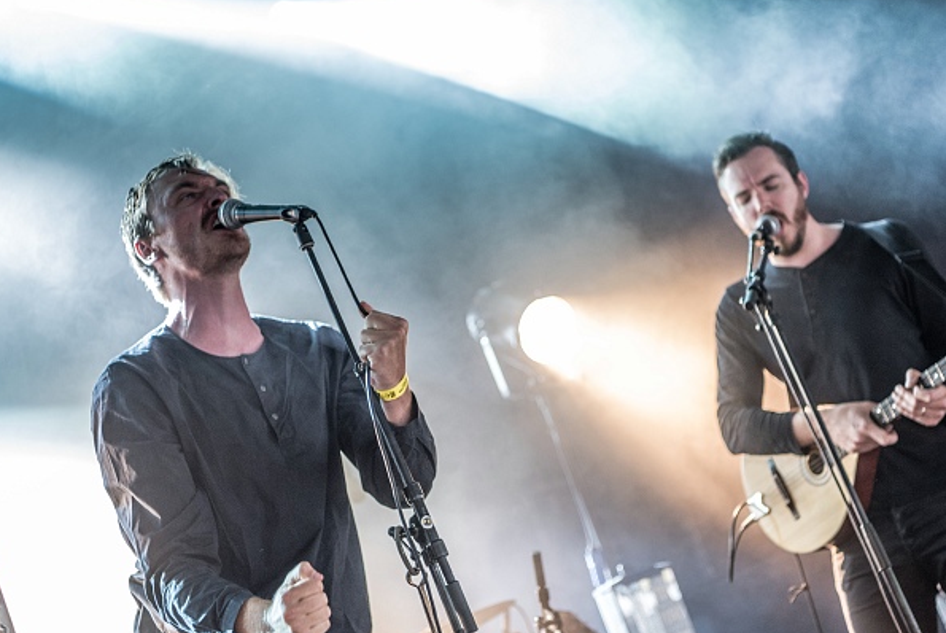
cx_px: 536
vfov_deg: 18.2
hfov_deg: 26.9
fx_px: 1973
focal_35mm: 75
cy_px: 285
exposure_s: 1/125
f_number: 2.8
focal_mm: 62
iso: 800
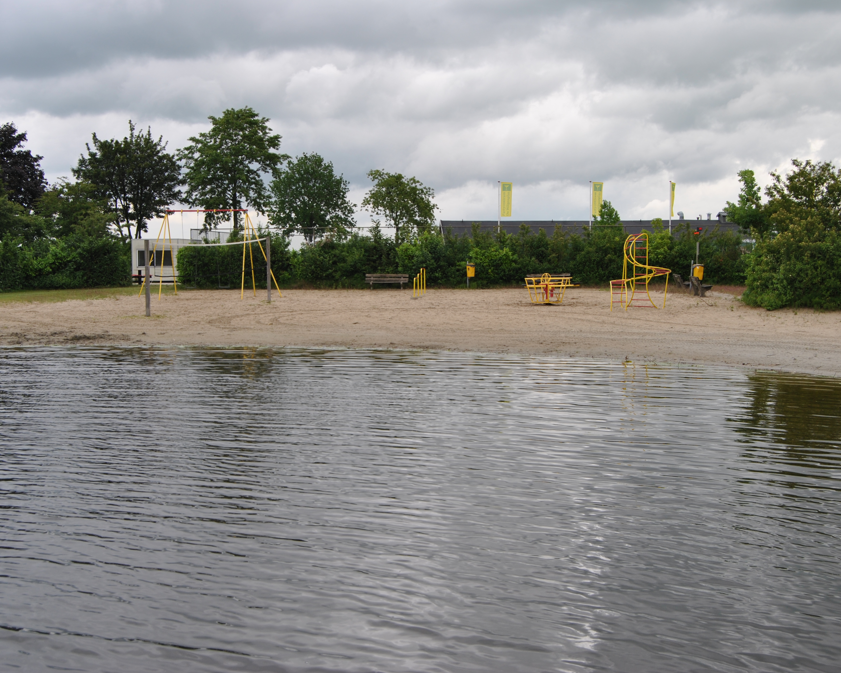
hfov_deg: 42.0
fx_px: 1095
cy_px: 337
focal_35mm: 44
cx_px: 388
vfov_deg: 34.2
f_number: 7.1
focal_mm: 26
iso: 100
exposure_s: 1/200
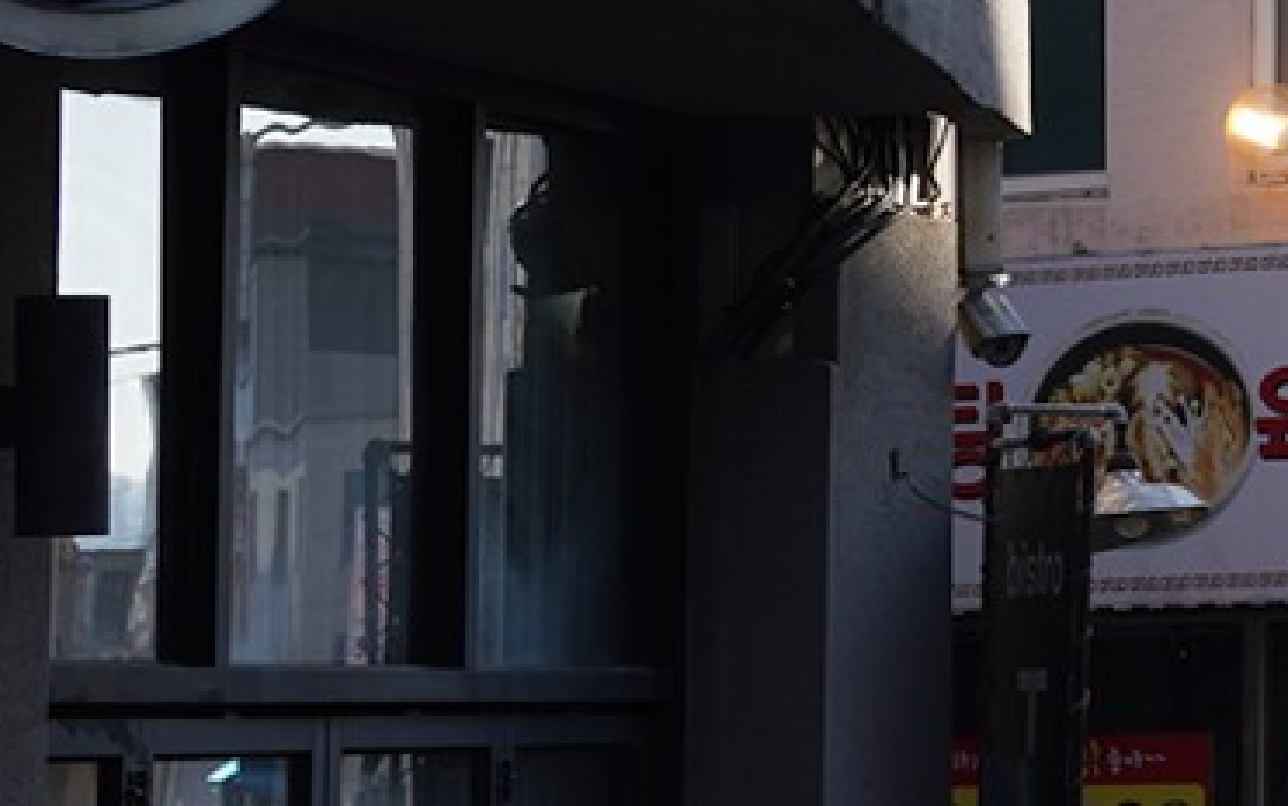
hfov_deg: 10.5
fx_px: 6179
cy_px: 66
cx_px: 2892
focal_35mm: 176
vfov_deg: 7.4
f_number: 8
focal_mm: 32
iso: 100
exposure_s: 1/100
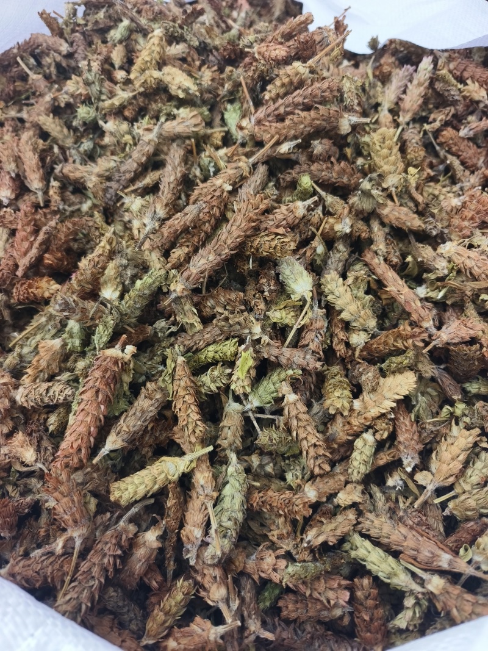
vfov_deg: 73.9
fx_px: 432
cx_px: 244
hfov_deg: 58.9
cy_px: 326
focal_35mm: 23
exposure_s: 1/100
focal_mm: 5.5
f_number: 1.75
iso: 705
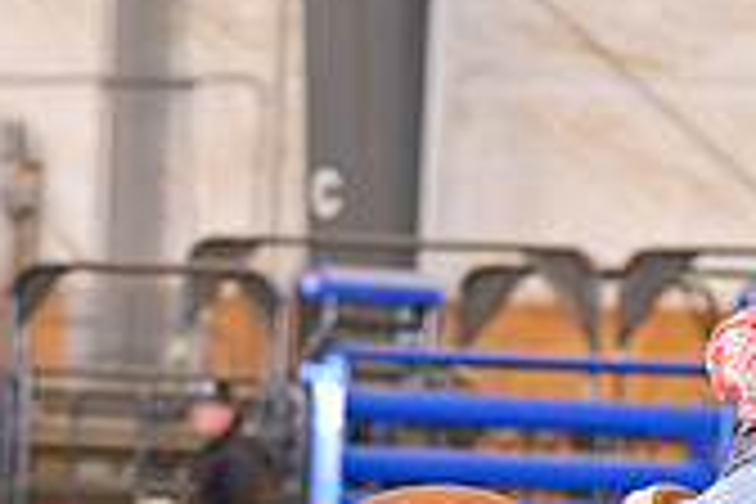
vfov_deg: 3.1
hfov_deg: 4.6
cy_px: 767
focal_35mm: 448
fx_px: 9407
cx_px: 526
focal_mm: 130
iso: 2000
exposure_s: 1/250
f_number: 3.5
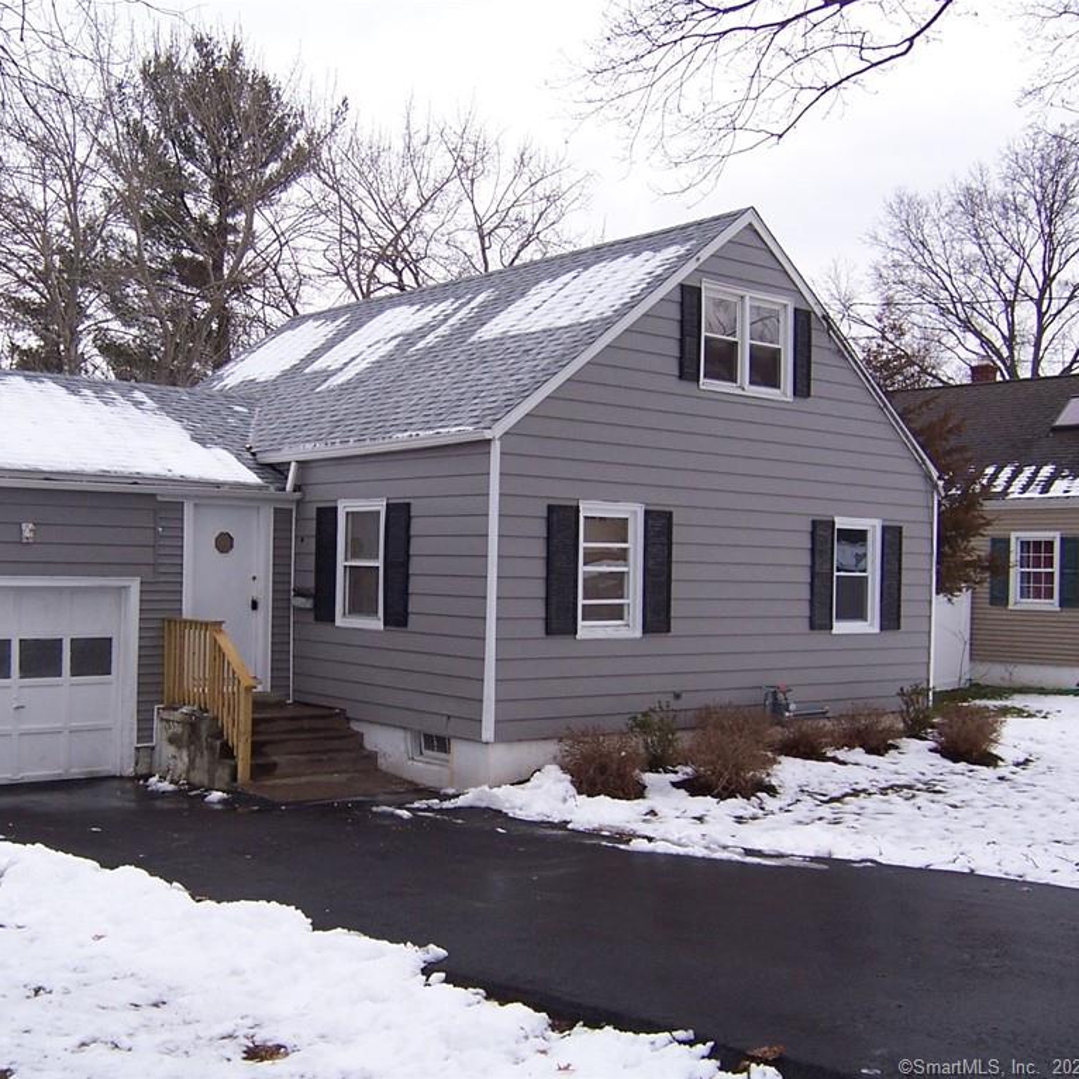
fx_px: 1375
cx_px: 380
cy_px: 540
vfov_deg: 42.8
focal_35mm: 39
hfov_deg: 42.4
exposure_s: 1/90
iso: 80
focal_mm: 5.5
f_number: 2.8
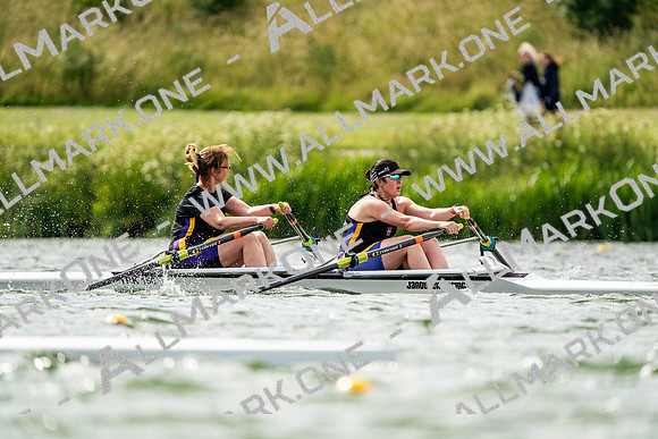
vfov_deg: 2.3
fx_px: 10969
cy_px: 220
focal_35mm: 600
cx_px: 329
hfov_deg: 3.4
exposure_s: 1/2000
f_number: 6.3
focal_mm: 600
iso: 400
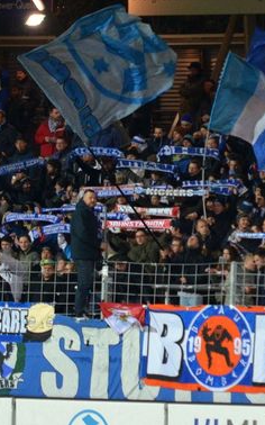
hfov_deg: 3.1
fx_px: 4935
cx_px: 278
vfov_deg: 4.9
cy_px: 212
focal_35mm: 427
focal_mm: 185
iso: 1400
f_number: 2.8
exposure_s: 1/500
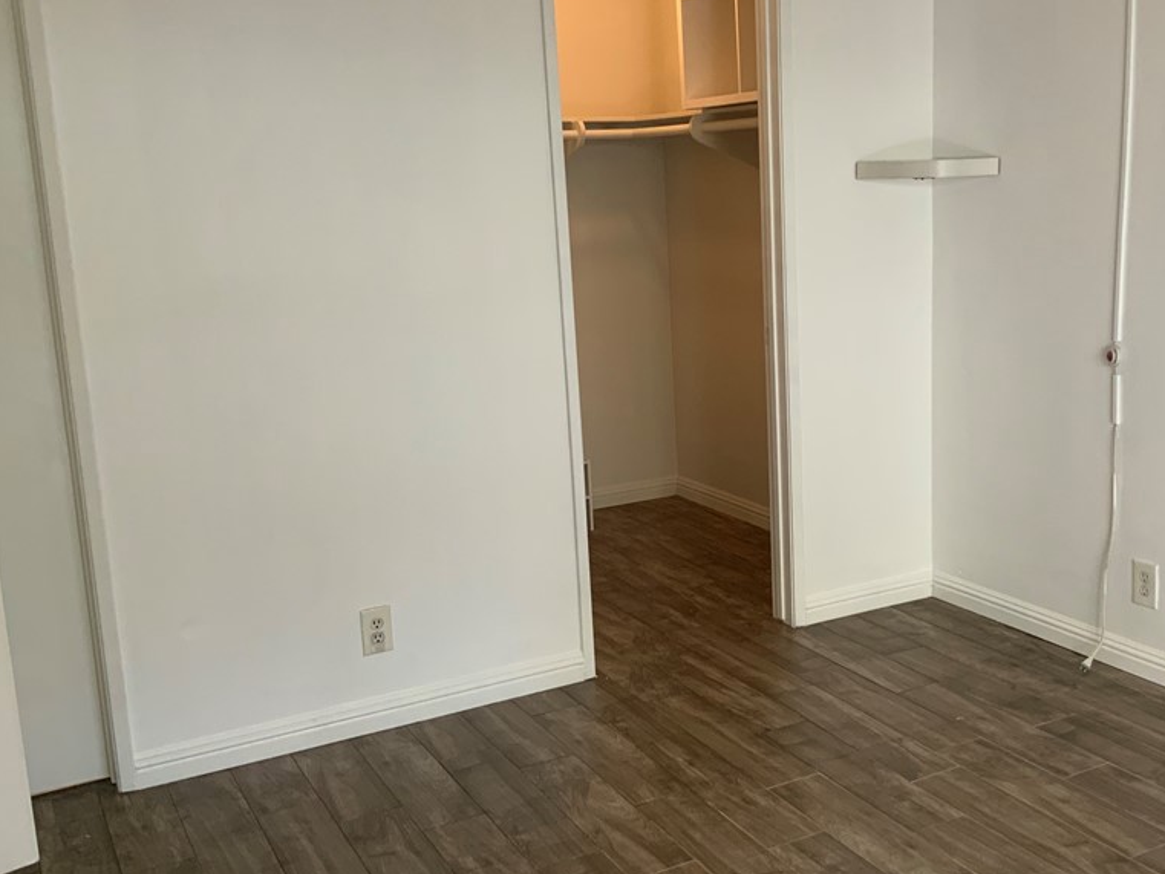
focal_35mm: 39
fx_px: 1313
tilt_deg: -9.3
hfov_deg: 47.7
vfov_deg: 36.8
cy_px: 416
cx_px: 680
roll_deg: +2.3
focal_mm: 3
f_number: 1.8
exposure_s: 1/60
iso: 100
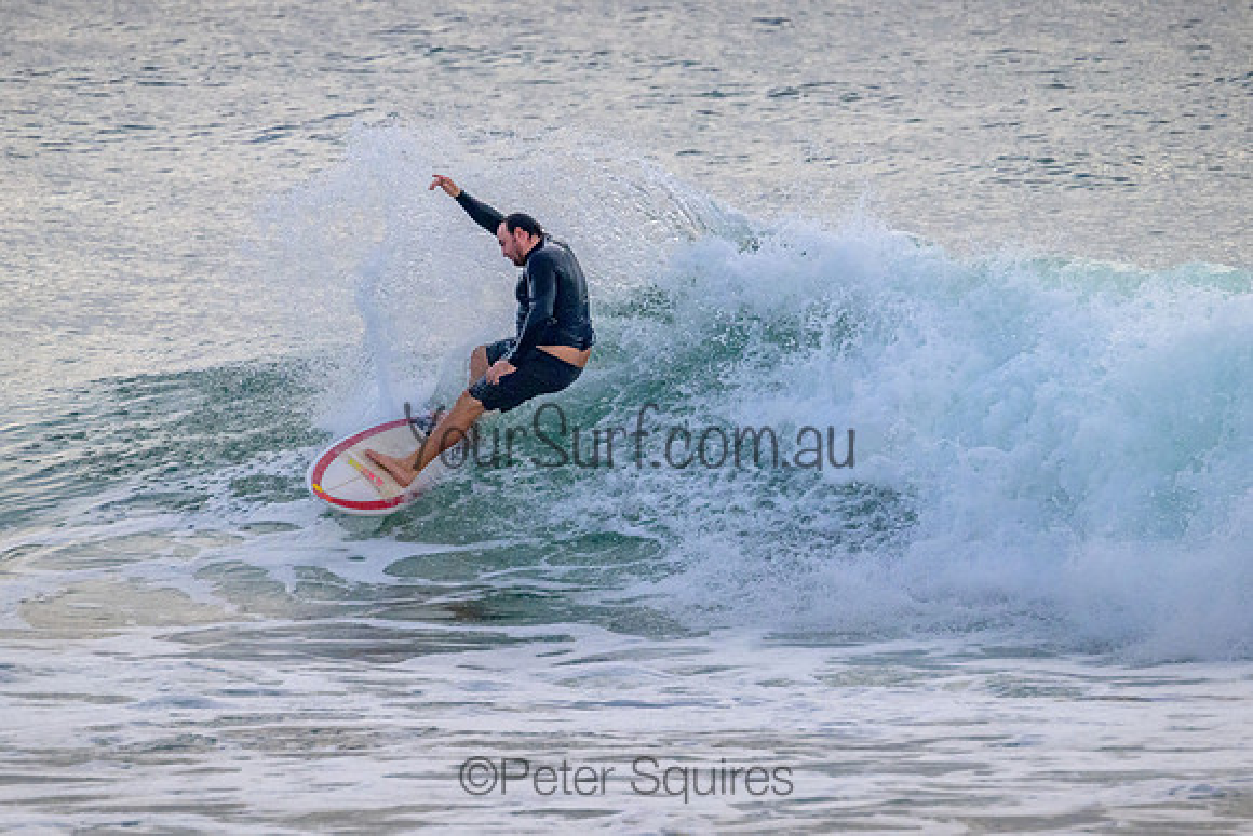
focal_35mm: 723
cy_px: 334
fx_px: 25152
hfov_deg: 2.9
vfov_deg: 1.9
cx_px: 620
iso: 2800
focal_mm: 600
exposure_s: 1/2000
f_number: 11
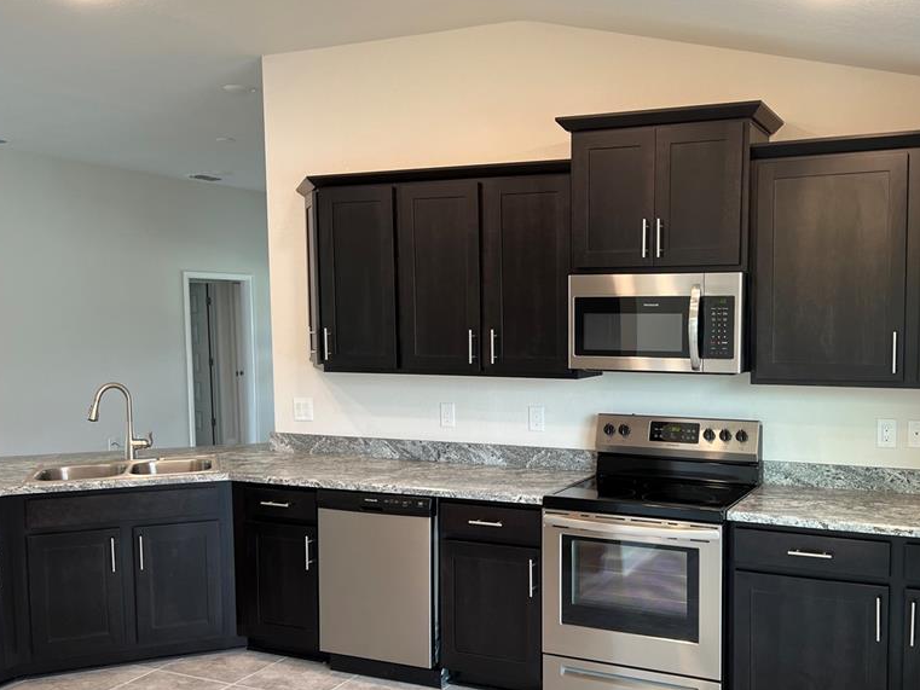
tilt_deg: -4.2
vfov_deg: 40.7
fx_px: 930
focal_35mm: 35
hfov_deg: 52.0
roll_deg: +0.6
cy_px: 383
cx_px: 584
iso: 80
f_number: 1.5
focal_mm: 5.7
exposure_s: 1/60
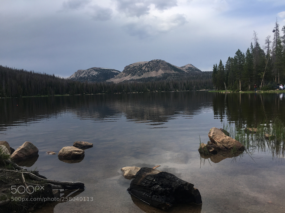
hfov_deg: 61.7
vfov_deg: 48.2
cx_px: 142
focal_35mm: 29
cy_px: 106
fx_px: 239
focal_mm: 4.15
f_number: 2.2
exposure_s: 1/810
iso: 25
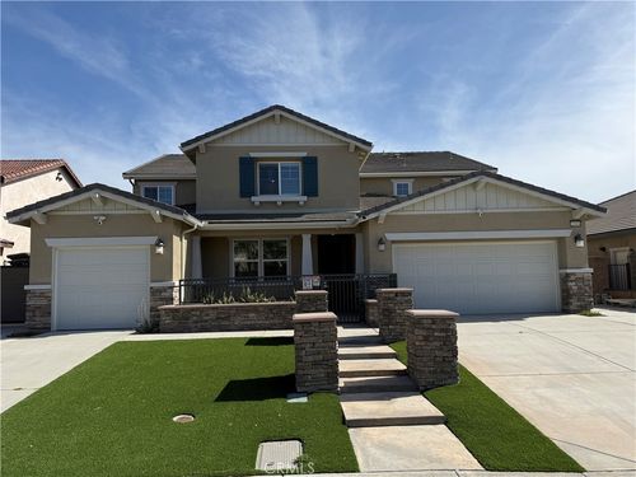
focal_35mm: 24
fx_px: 441
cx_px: 318
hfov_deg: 71.6
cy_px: 238
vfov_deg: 56.8
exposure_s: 1/6173
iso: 80
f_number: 1.78
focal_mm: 6.76
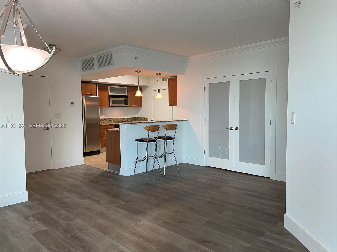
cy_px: 126
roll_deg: +0.4
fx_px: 253
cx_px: 168
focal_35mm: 26
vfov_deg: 53.1
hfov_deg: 67.3
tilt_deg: -4.5
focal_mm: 4.25
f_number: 1.8
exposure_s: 1/60
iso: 100
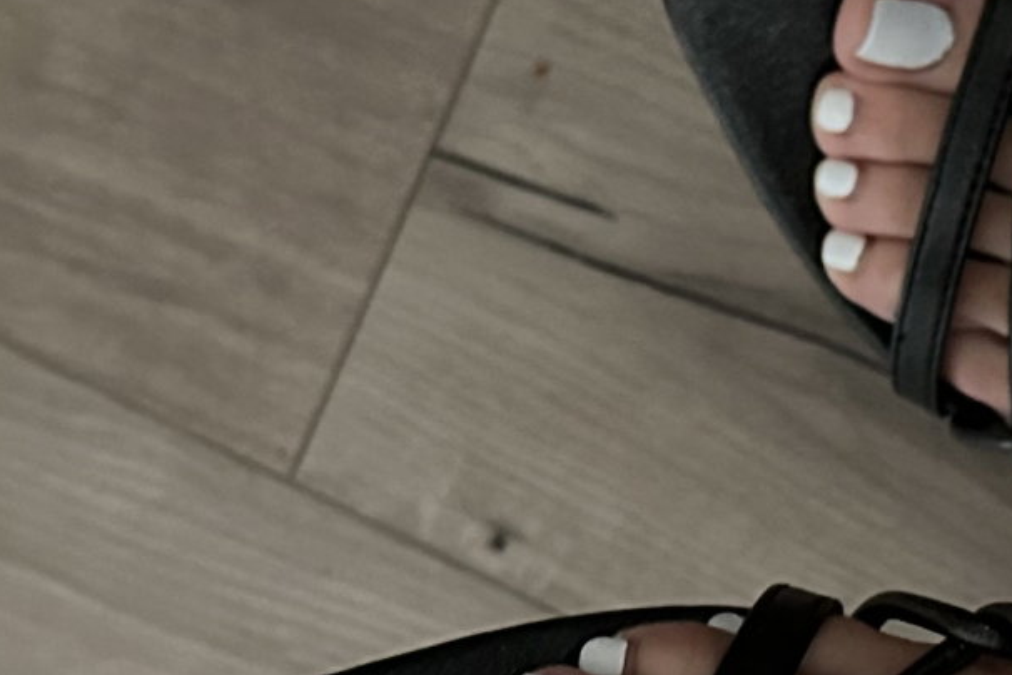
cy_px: 345
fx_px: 2895
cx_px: 930
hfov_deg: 19.4
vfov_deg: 13.3
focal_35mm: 103
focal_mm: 6.86
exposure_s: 1/30
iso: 1250
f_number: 1.78
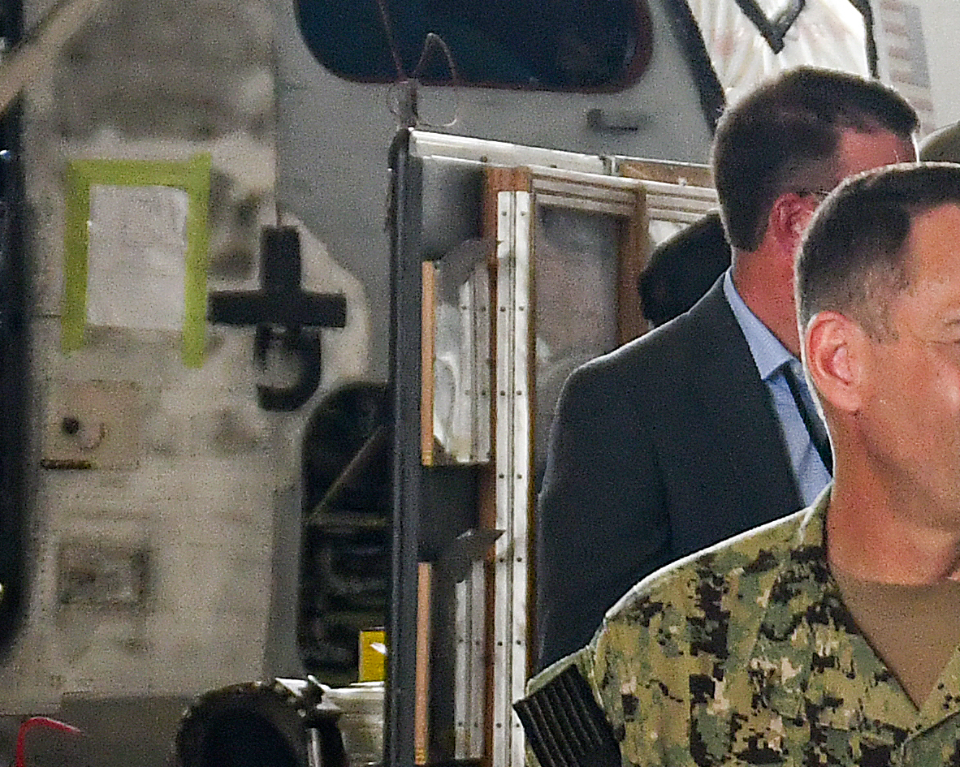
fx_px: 12186
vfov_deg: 3.6
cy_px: 1101
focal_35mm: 429
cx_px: 1170
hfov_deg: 4.5
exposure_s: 1/160
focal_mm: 65
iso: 1000
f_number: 8
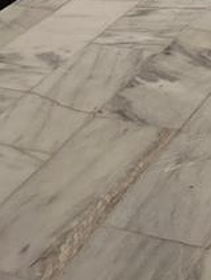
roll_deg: +1.9
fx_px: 771
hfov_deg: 14.3
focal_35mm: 95
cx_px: 341
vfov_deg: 17.0
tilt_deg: -11.0
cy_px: -223
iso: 320
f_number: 1.5
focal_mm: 5.7
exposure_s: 1/60
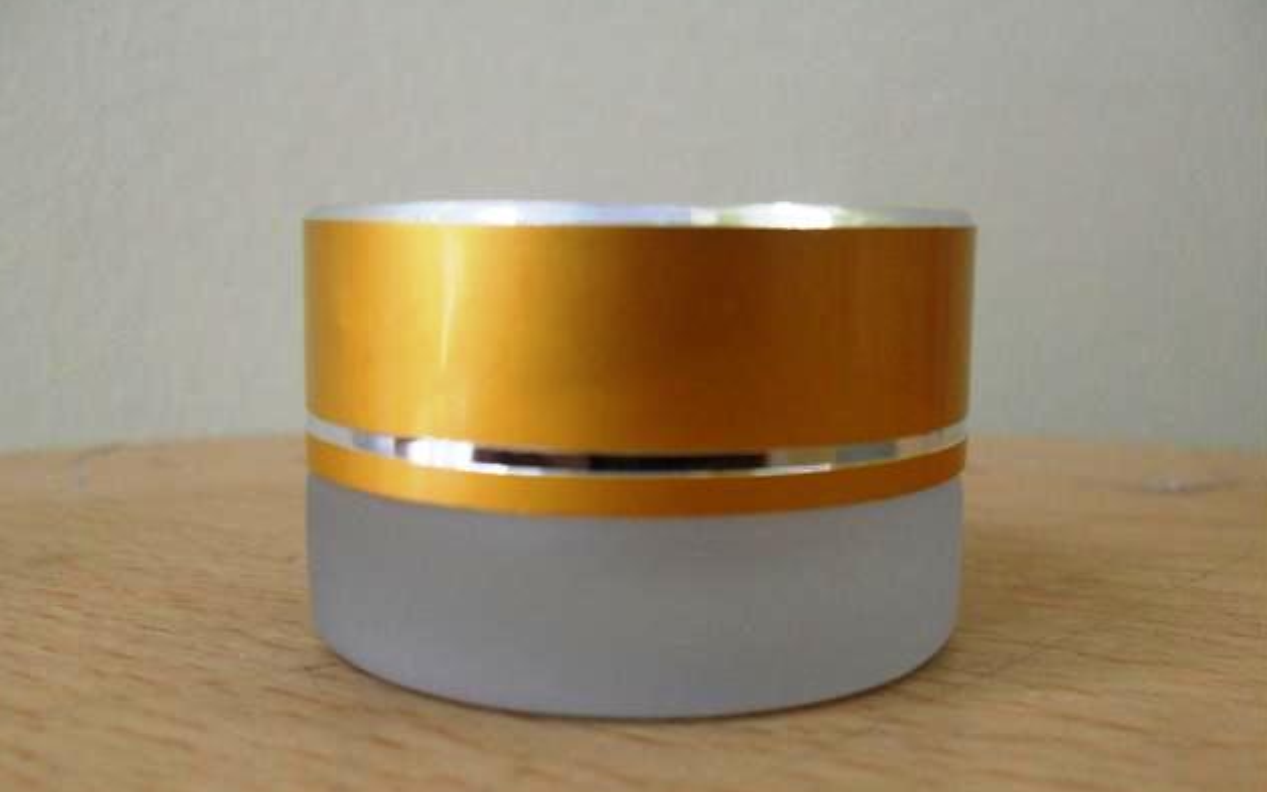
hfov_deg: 48.2
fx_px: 1416
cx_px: 626
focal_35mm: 41
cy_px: 459
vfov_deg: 31.2
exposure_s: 1/20
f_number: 2.8
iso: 200
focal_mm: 6.3
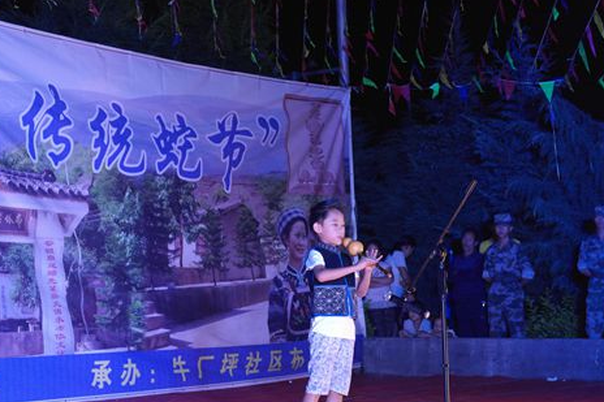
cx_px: 285
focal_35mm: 83
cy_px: 202
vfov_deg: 16.4
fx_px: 1392
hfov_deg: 24.5
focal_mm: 50
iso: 1600
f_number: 5.6
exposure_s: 1/60
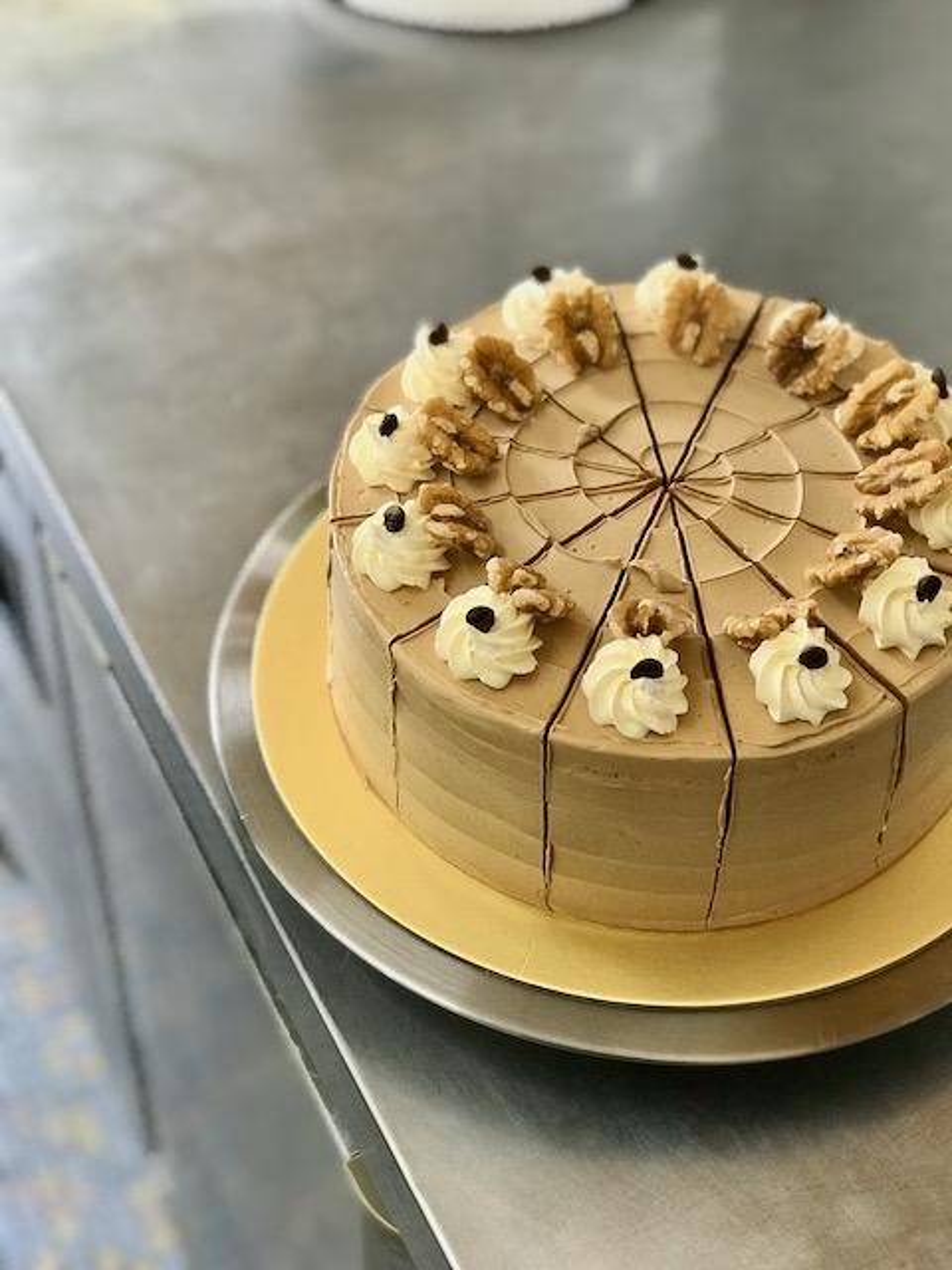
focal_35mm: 57
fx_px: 2090
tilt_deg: -47.0
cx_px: 476
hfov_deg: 25.7
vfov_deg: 33.8
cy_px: 635
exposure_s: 1/50
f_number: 2.8
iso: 125
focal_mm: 6.6
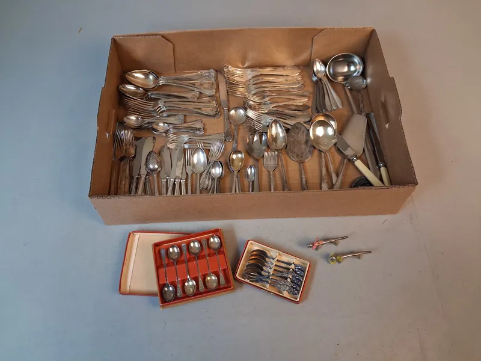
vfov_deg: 51.4
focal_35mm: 27
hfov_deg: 65.3
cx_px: 240
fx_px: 375
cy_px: 180
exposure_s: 1/50
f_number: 1.8
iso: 320
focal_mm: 4
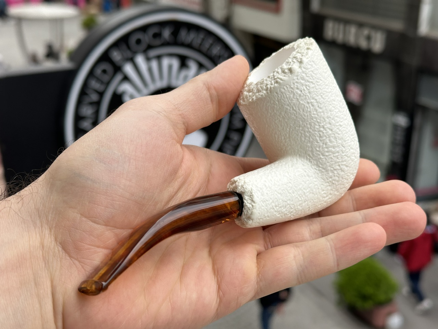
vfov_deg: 30.3
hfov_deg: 39.7
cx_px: 219
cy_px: 164
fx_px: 607
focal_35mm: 48
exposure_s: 1/1339
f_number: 1.78
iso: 64
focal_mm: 6.86
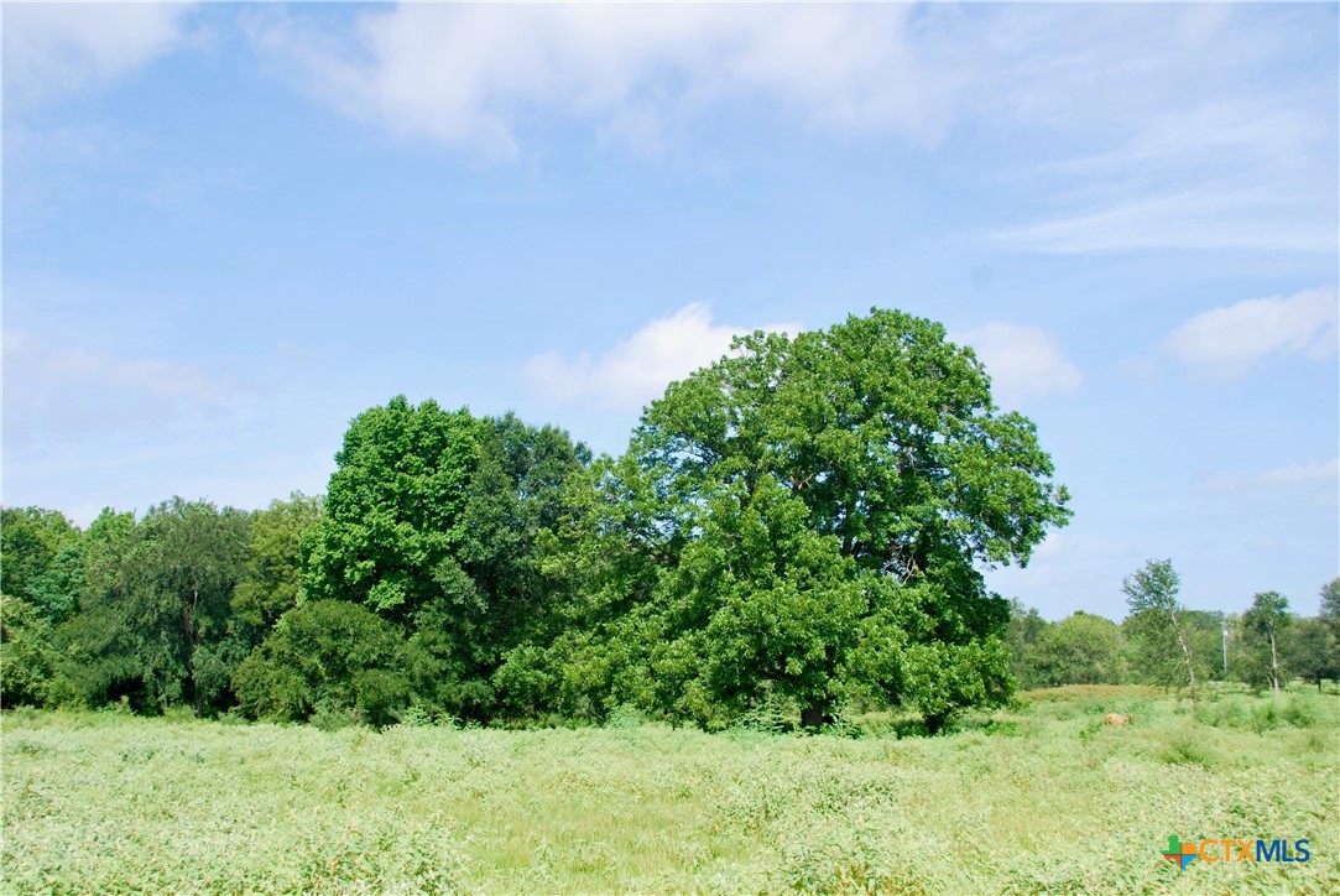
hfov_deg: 51.2
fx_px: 1397
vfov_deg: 35.6
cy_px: 448
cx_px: 670
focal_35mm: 38
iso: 100
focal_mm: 25
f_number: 7.1
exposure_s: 1/200
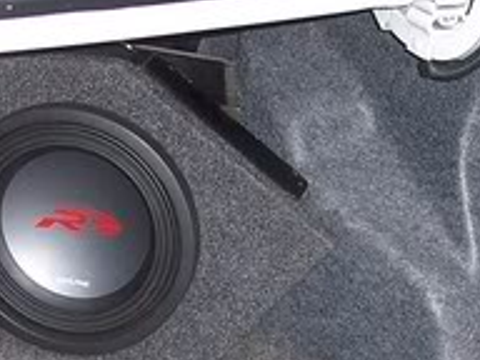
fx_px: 2011
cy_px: 320
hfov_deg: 13.5
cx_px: 28
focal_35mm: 145
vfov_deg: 10.2
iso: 100
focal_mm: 8
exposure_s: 1/90
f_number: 3.4
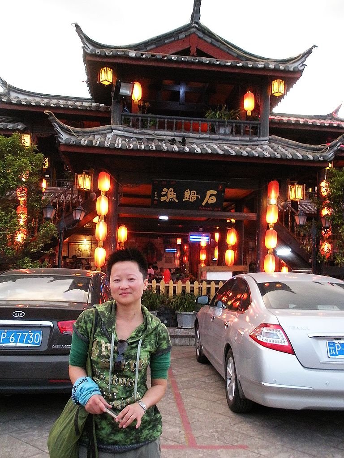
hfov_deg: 39.7
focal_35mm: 36
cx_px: 172
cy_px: 229
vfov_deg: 51.4
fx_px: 477
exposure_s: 1/19.5
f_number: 3.5
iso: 400
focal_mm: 6.3
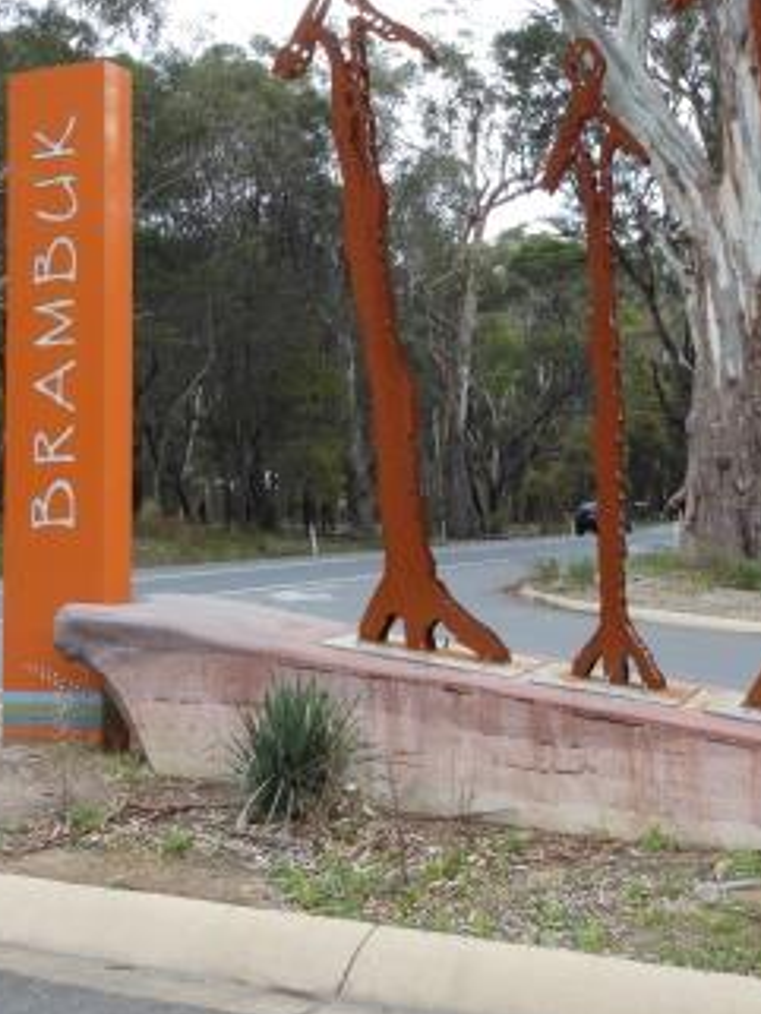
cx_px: 433
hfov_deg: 31.5
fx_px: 1347
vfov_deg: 40.7
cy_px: 344
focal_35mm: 46
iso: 80
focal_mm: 5.9
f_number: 4
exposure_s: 1/160
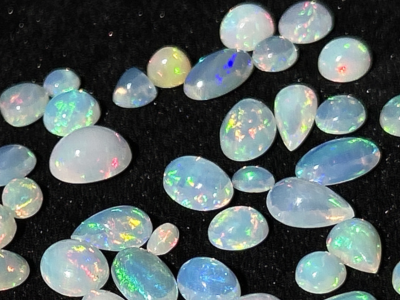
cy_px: 303
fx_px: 1606
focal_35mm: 139
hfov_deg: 14.0
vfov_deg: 10.6
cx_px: 15
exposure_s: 1/16393
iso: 50
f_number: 1.5
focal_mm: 5.7
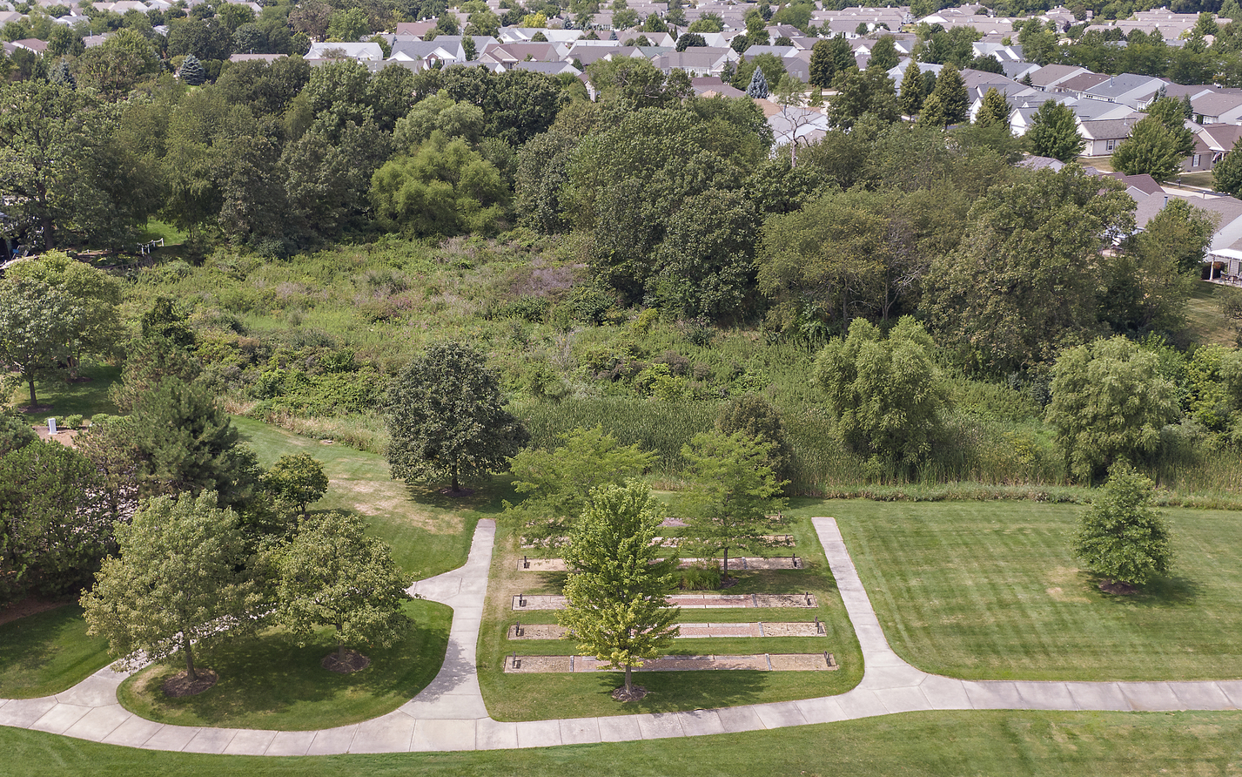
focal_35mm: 46
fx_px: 1557
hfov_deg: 43.5
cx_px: 623
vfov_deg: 27.9
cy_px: 456
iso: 100
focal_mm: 7.55
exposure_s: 1/400
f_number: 3.6
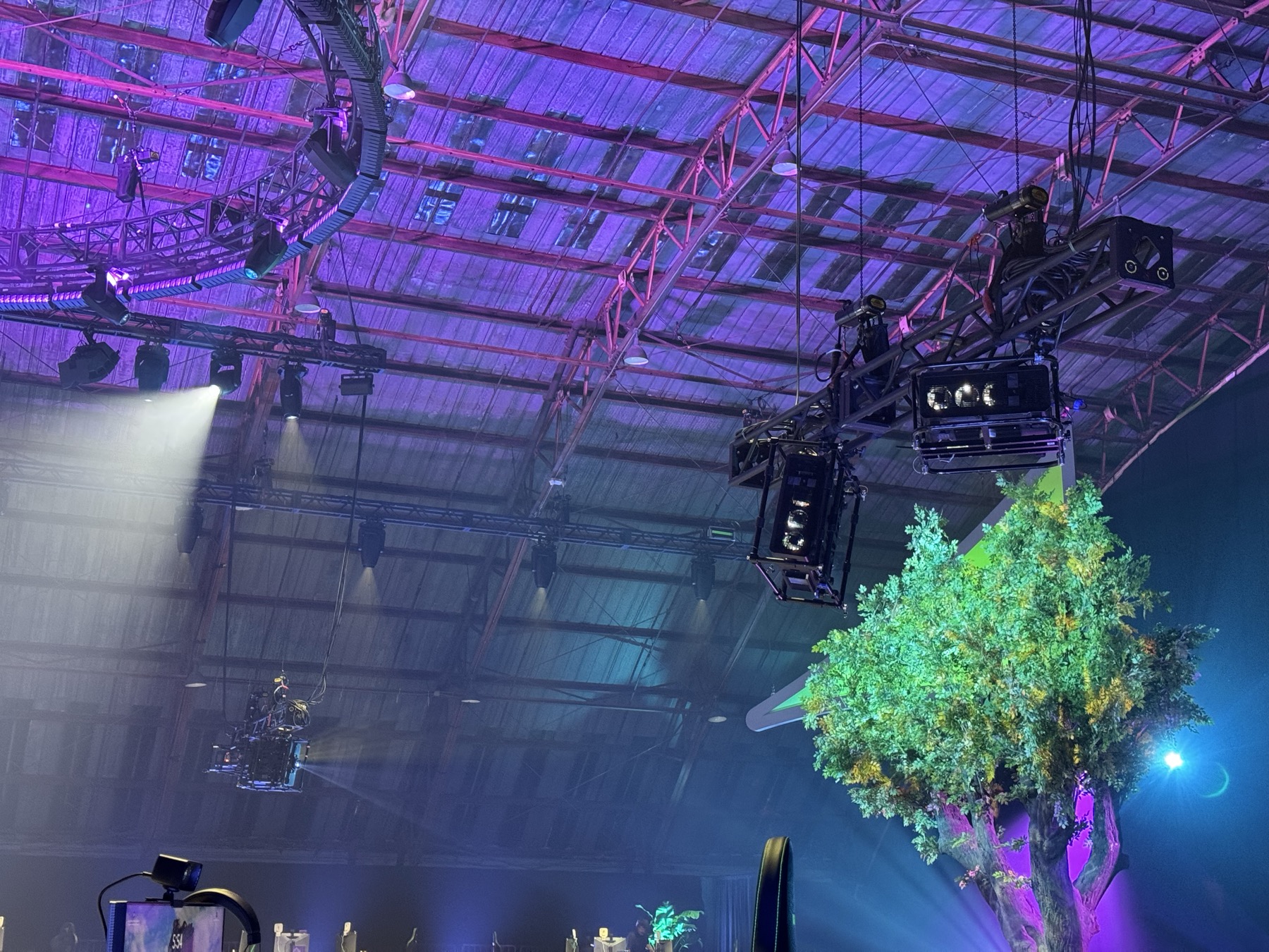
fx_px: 1760
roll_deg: -1.2
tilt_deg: +14.0
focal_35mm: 48
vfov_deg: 30.3
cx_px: 634
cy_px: 476
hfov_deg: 39.7
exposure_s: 1/40
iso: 500
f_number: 1.78
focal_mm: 6.76
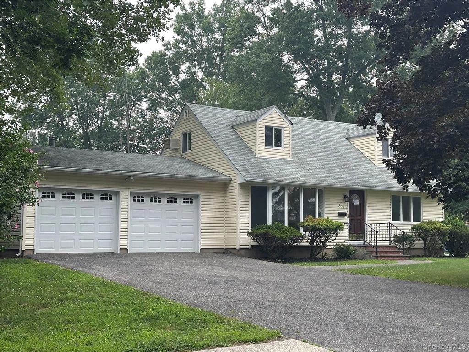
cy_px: 176
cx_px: 234
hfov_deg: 39.7
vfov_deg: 30.3
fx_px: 650
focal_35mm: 48
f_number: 1.78
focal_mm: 6.86
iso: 64
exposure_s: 1/541
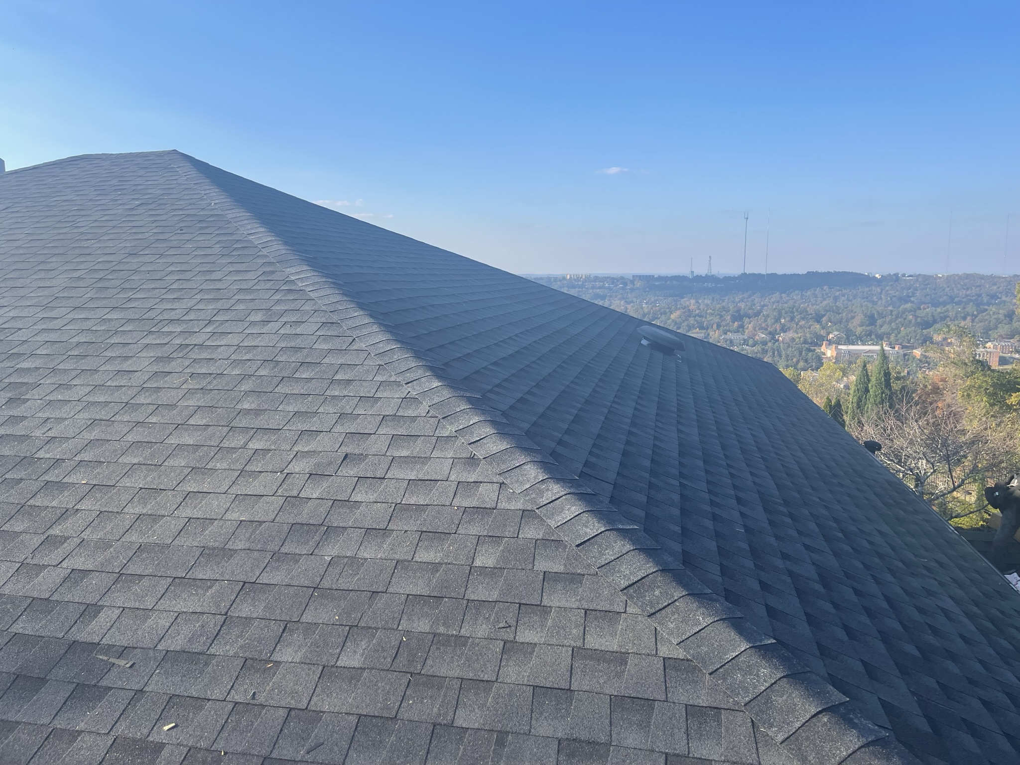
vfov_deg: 53.1
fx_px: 766
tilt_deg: -8.4
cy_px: 382
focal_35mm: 26
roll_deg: +0.6
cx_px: 510
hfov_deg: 67.3
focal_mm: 5.1
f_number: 1.6
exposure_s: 1/1821
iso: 32
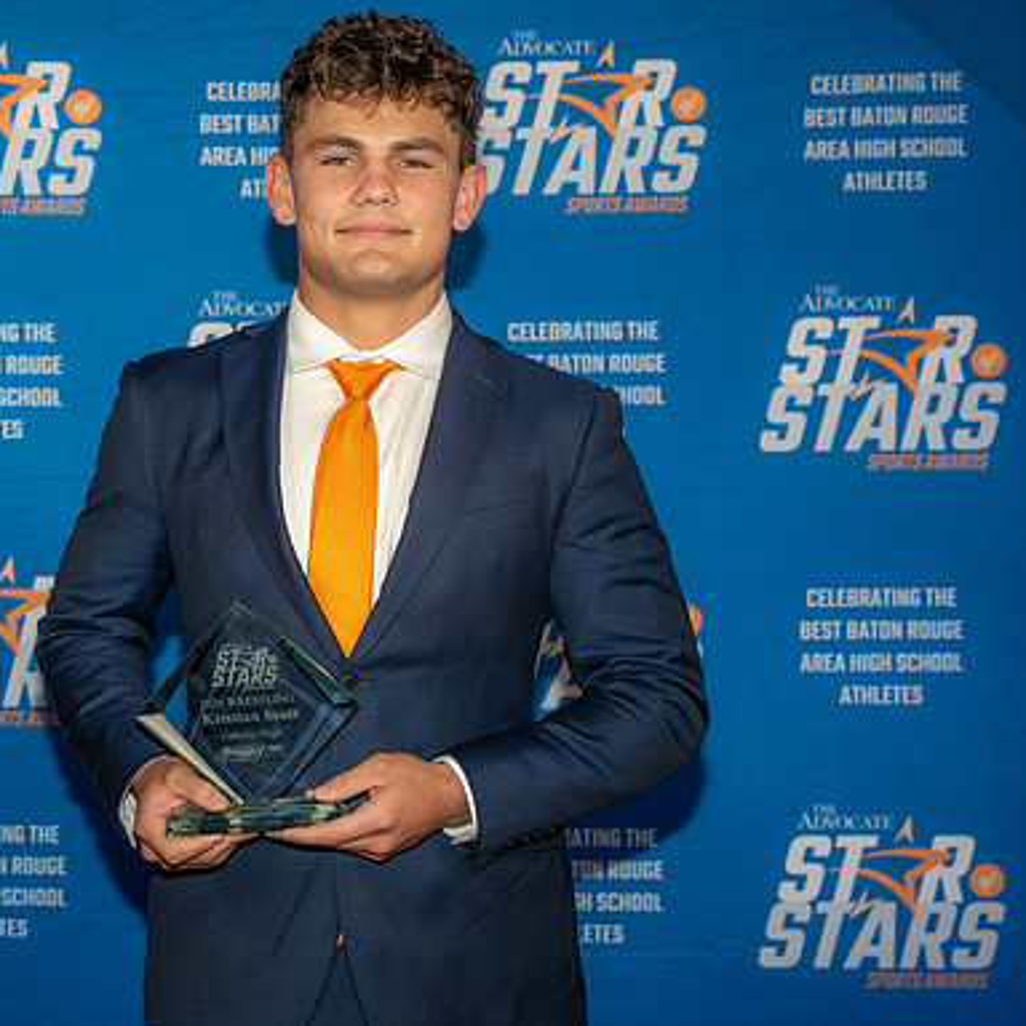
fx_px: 2582
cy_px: 512
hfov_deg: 22.3
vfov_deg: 22.5
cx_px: 256
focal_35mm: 77
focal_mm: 60
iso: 320
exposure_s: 1/100
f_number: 5.6
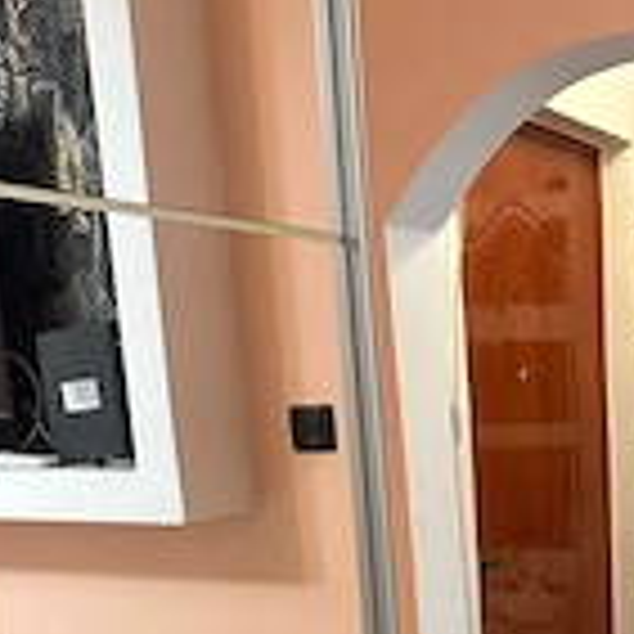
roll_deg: +1.5
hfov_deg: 27.2
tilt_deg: -11.9
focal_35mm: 60
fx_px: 1243
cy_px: 634
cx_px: 616
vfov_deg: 27.0
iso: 1000
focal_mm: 6.86
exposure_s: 1/50
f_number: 1.78
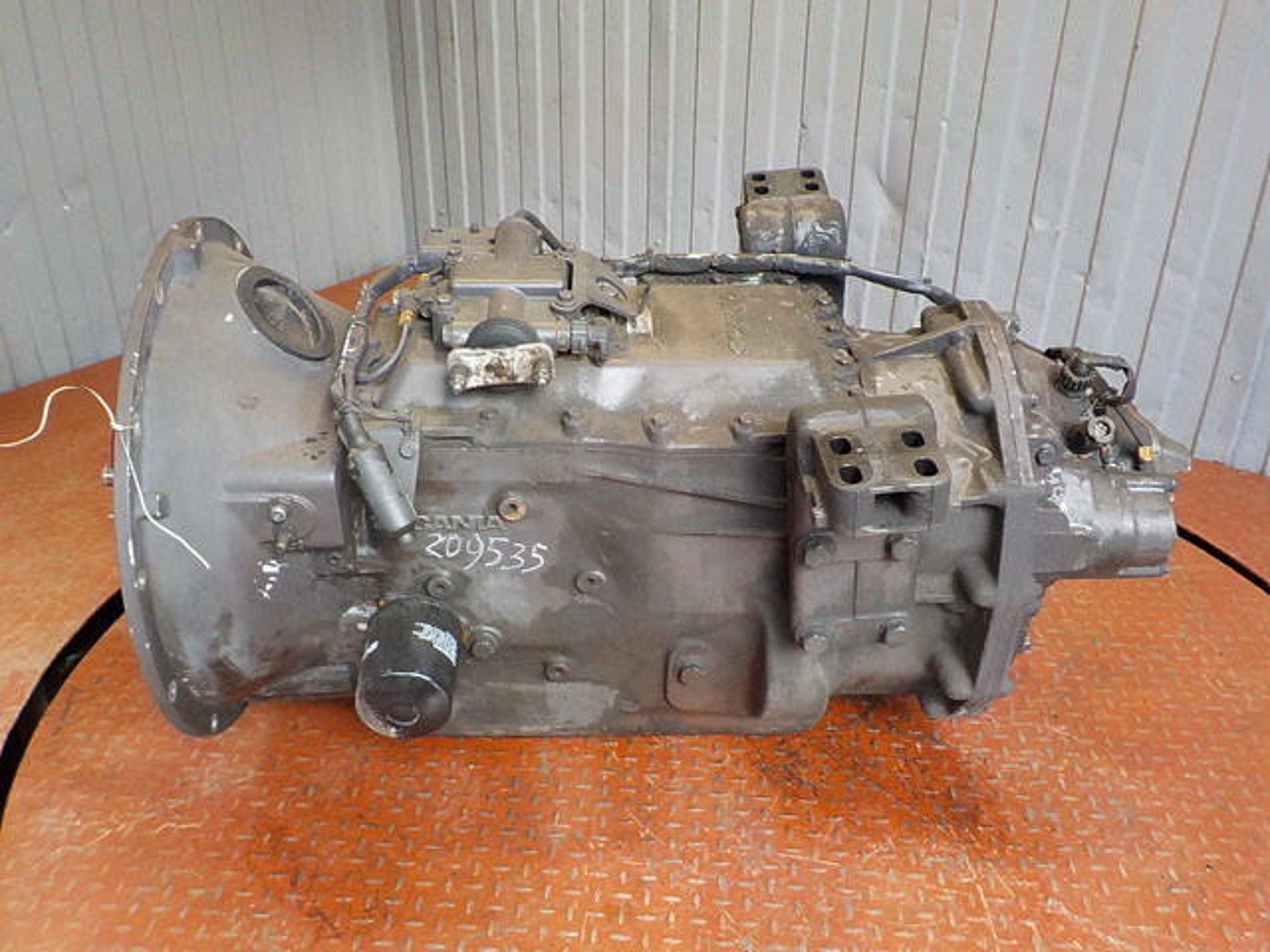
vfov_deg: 46.8
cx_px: 635
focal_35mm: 30
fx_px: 1101
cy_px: 476
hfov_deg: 60.0
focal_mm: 4.1
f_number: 3.3
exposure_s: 1/30
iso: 200
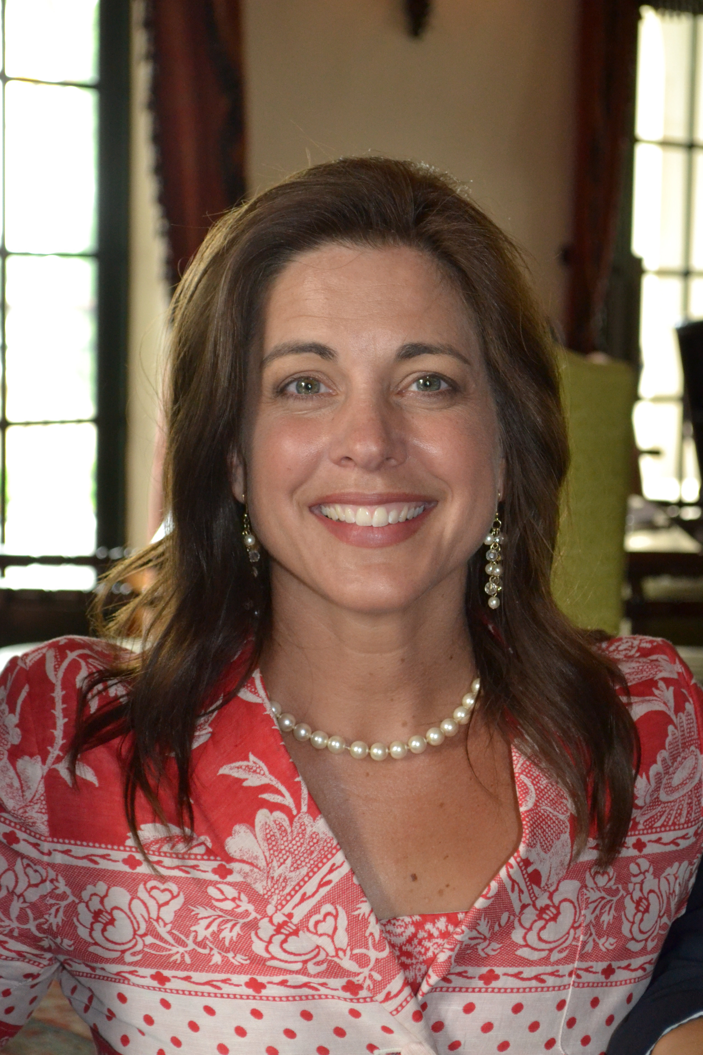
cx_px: 352
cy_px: 528
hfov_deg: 16.6
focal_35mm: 82
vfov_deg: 24.6
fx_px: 2416
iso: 2200
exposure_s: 1/60
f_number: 5.6
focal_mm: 55
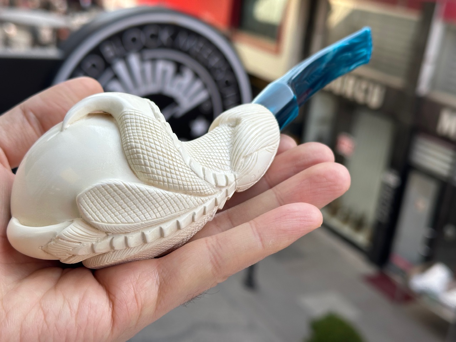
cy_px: 171
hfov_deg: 39.7
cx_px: 228
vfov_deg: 30.3
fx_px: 632
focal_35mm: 48
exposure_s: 1/685
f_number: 1.78
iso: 64
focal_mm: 6.86
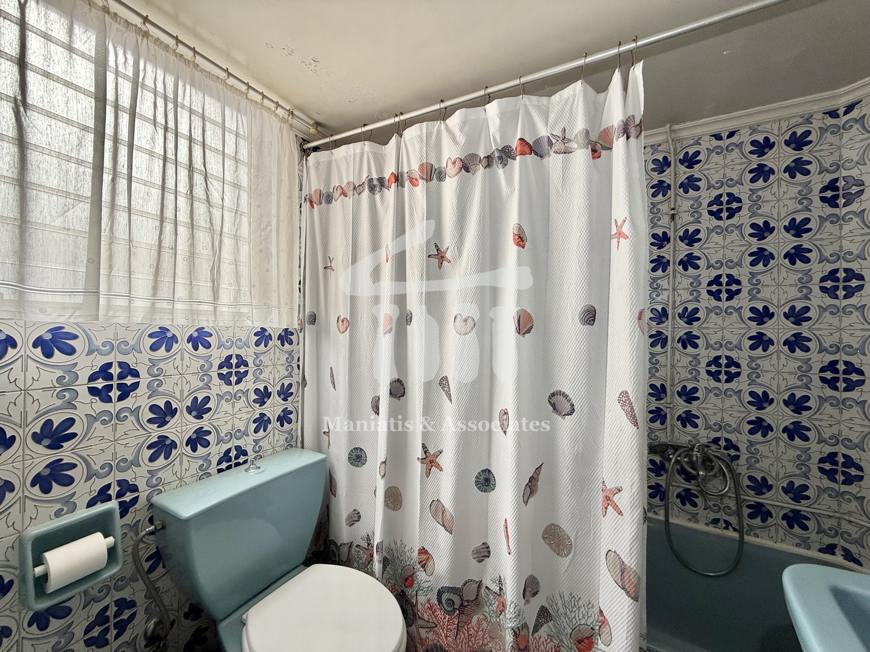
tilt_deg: +0.3
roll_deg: -0.7
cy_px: 326
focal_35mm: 14
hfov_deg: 102.1
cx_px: 435
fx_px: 352
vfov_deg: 85.7
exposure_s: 1/99
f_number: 2.2
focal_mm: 2.22
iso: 64
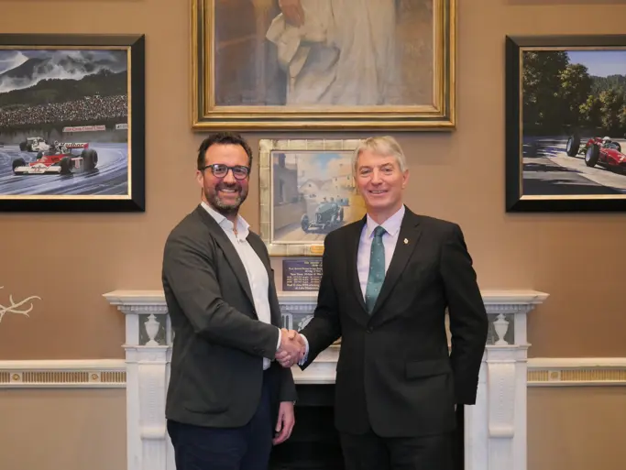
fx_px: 977
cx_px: 313
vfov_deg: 27.1
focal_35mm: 54
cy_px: 235
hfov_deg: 35.5
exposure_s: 1/60
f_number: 4.6
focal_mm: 27
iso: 2500
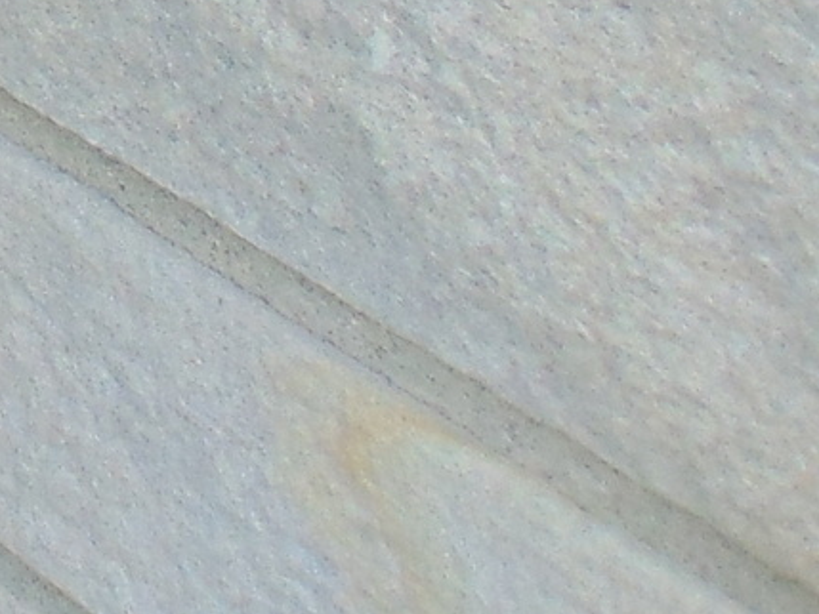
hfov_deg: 8.4
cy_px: -1459
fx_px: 4236
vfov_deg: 7.1
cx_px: -1989
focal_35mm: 179
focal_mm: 4.5
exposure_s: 1/320
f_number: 3
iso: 80
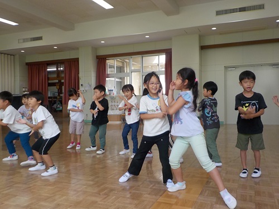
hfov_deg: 60.0
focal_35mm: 30
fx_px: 242
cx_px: 140
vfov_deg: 46.8
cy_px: 104
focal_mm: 4.1
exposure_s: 1/80
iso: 125
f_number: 3.3
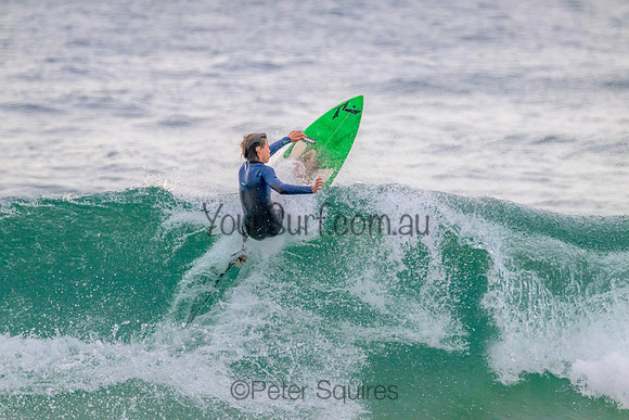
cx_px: 314
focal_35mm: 800
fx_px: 13980
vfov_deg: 1.7
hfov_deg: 2.6
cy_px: 210
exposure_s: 1/2000
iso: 10000
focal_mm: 800
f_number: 11
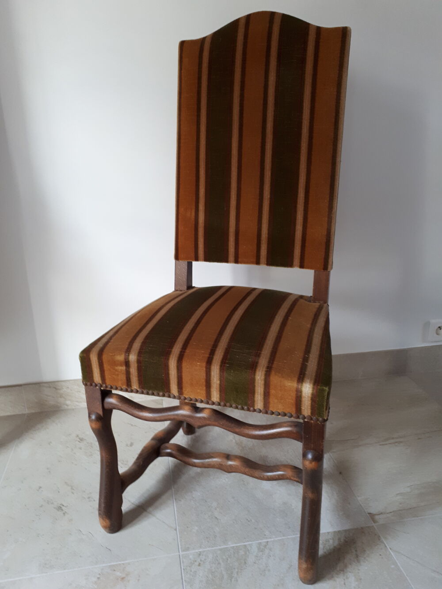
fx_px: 460
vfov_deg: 65.3
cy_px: 294
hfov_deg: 51.4
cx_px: 221
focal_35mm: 27
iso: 160
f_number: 1.9
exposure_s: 1/33
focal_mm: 3.6
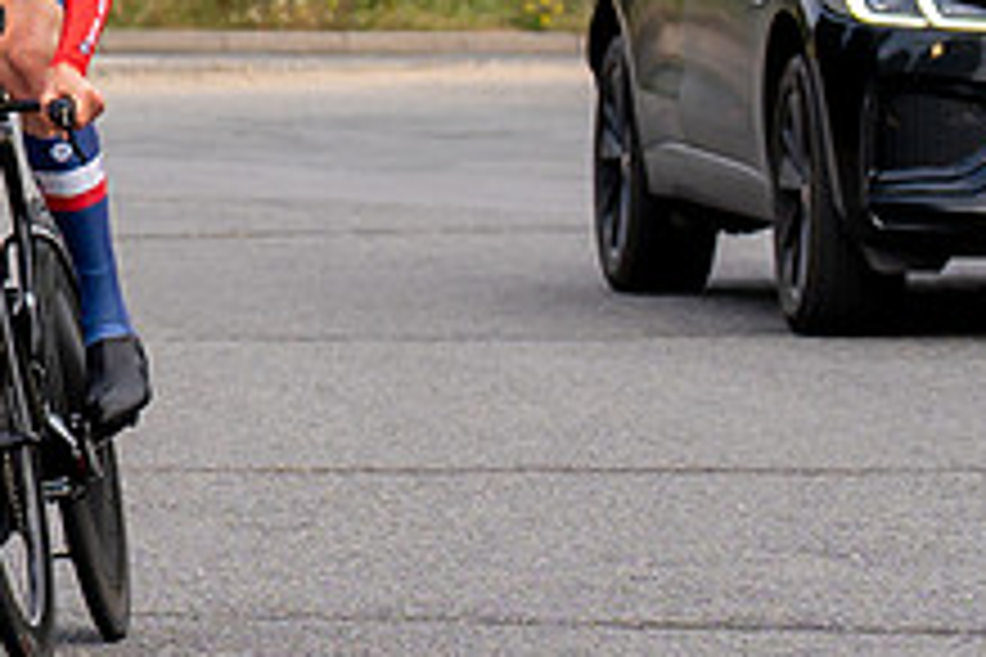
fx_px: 12105
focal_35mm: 442
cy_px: 187
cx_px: -147
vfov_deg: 3.1
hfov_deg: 4.7
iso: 125
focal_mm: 70
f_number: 4
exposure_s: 1/1000
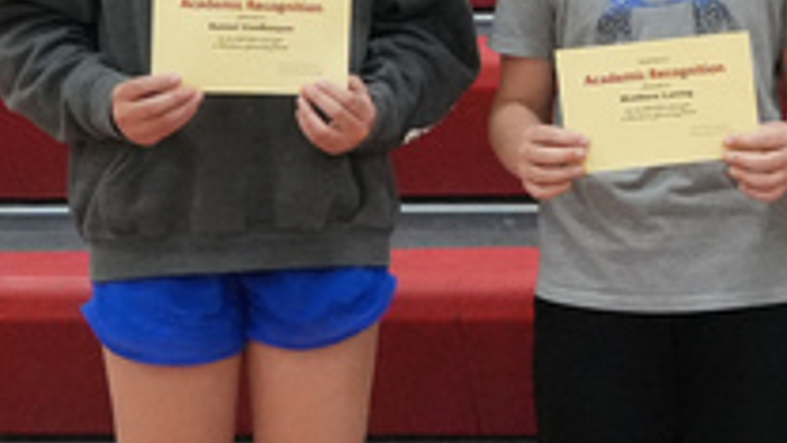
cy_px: 146
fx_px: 3393
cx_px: 1082
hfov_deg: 12.7
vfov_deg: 7.5
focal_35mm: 163
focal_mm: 21
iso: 5000
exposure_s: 1/400
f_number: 4
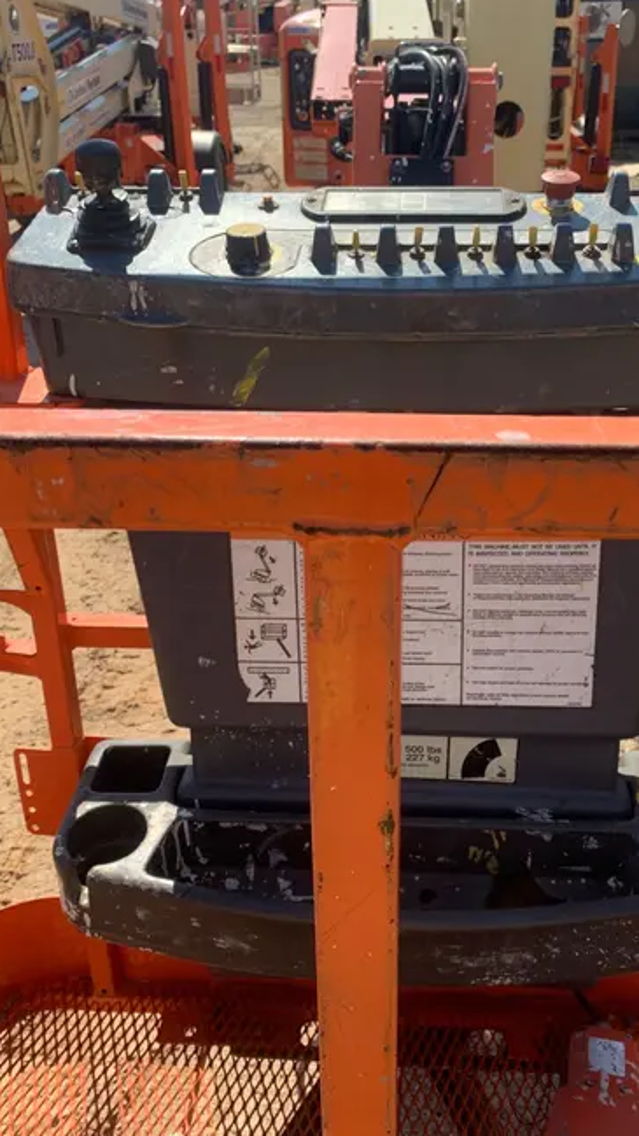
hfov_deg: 36.4
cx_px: 413
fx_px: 964
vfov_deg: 61.0
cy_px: 552
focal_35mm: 32
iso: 25
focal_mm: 4.25
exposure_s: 1/1235
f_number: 1.8
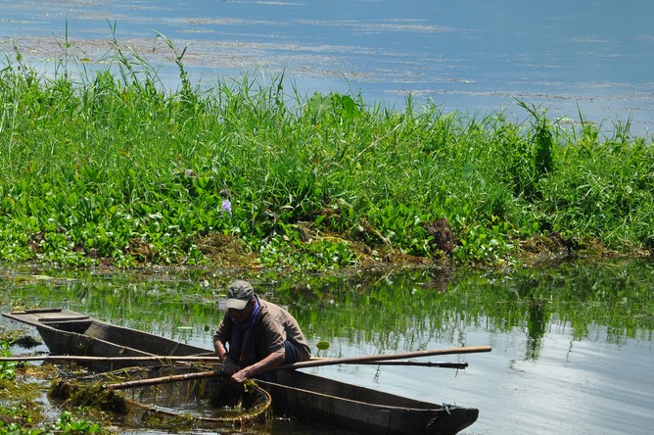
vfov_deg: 5.8
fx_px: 4278
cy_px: 246
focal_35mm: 236
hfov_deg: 8.7
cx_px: 277
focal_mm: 105
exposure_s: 1/640
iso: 200
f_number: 6.3
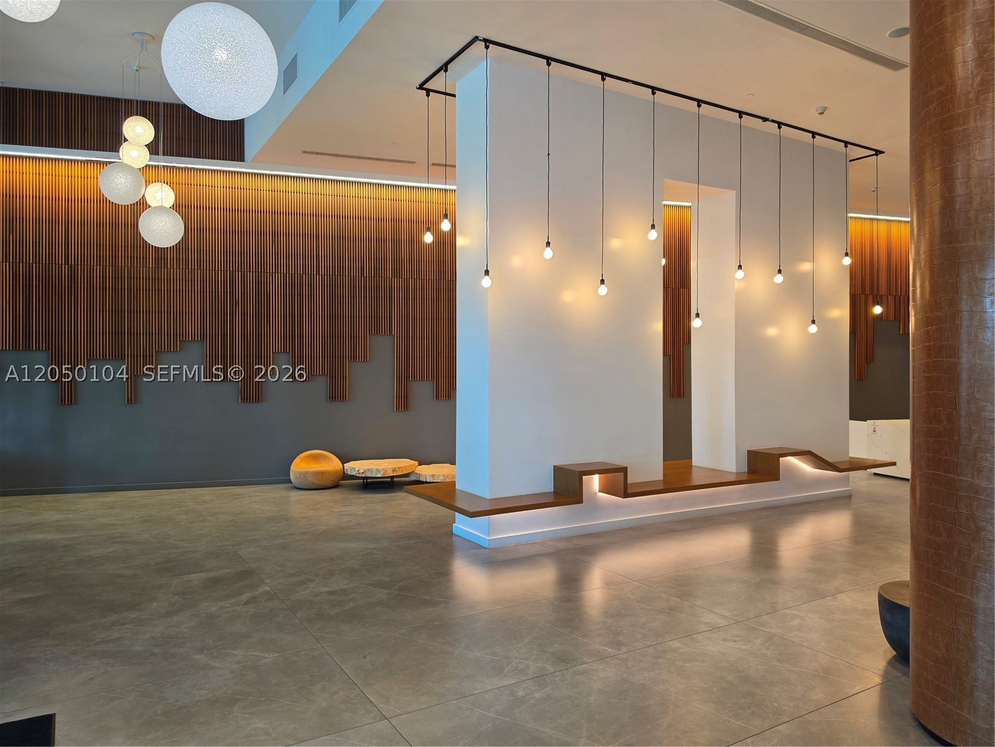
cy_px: 374
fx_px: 661
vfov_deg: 58.9
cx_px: 498
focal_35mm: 23
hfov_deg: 73.9
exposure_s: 1/120
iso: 80
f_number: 1.4
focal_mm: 6.5
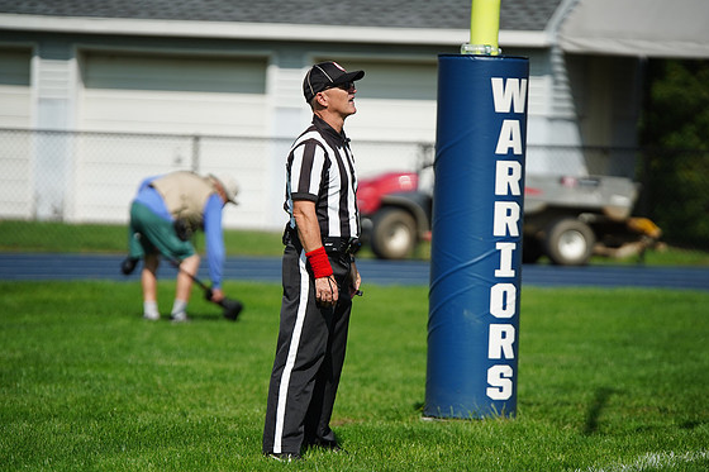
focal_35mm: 284
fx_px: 5591
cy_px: 233
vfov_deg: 4.8
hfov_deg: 7.3
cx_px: 353
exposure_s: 1/8000
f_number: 2.8
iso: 400
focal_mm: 274
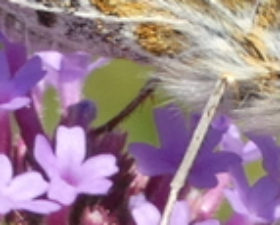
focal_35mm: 1693
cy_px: -135
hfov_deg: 1.1
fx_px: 14059
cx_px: 277
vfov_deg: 0.9
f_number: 5.5
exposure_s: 1/100
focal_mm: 52.2
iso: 80
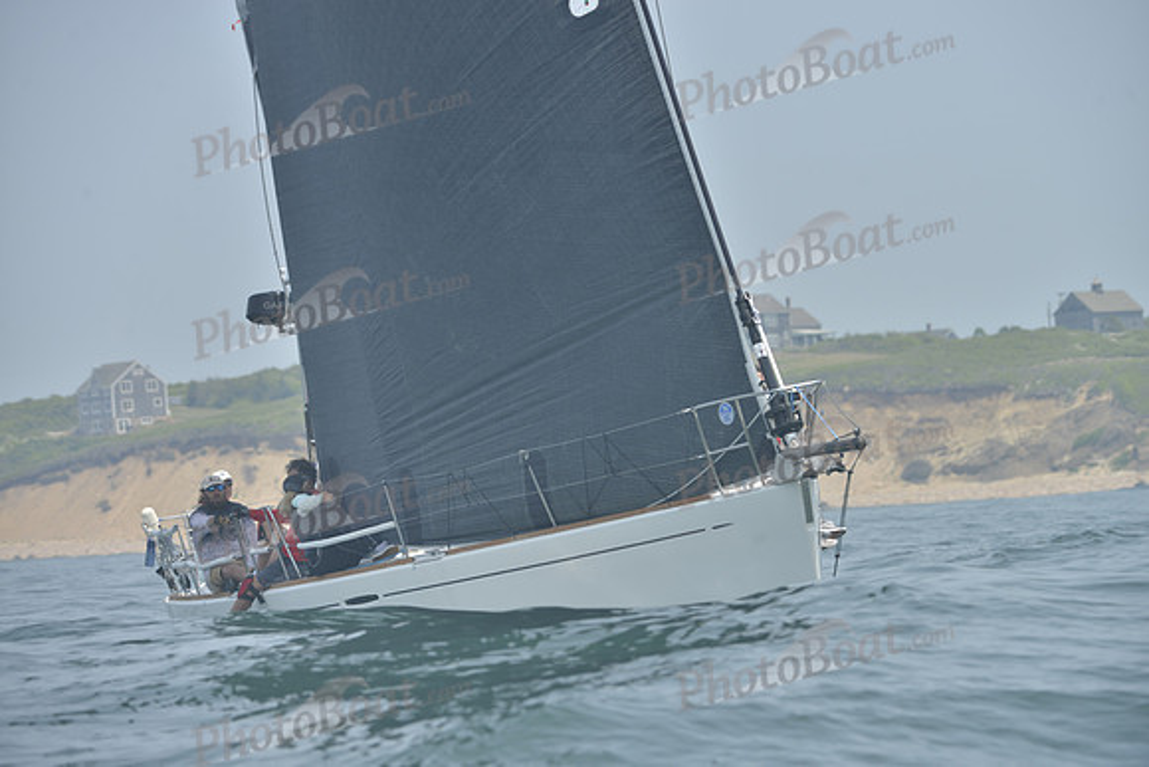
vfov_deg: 6.2
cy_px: 384
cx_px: 574
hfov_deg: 9.4
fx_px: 7023
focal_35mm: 220
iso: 280
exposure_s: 1/1000
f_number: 7.1
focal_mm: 220
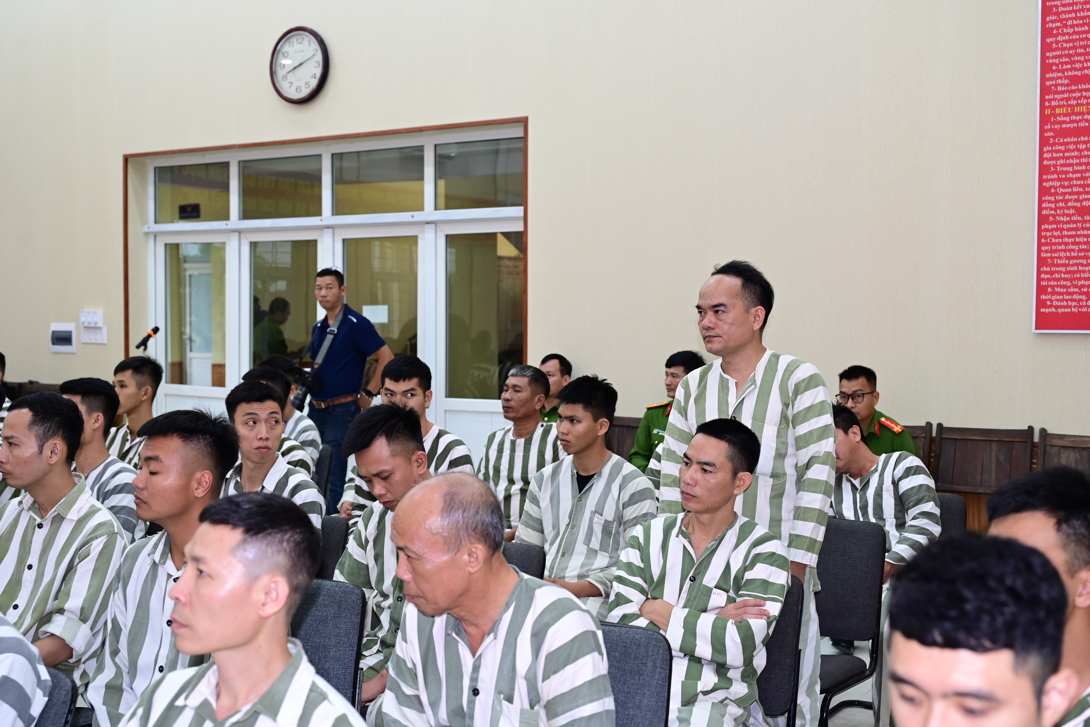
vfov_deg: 32.6
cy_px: 364
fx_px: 1241
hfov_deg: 47.4
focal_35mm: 41
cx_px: 545
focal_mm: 41
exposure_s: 1/100
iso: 1000
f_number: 4
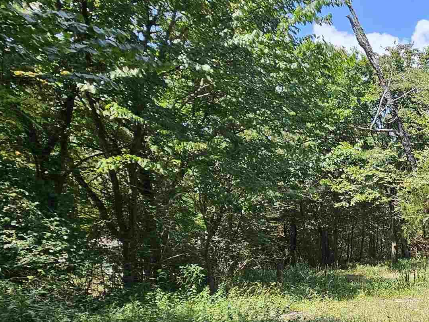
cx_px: 563
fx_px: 459
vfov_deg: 36.8
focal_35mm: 37
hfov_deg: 34.5
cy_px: 276
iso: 50
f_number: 2.2
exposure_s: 1/816
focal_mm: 2.2
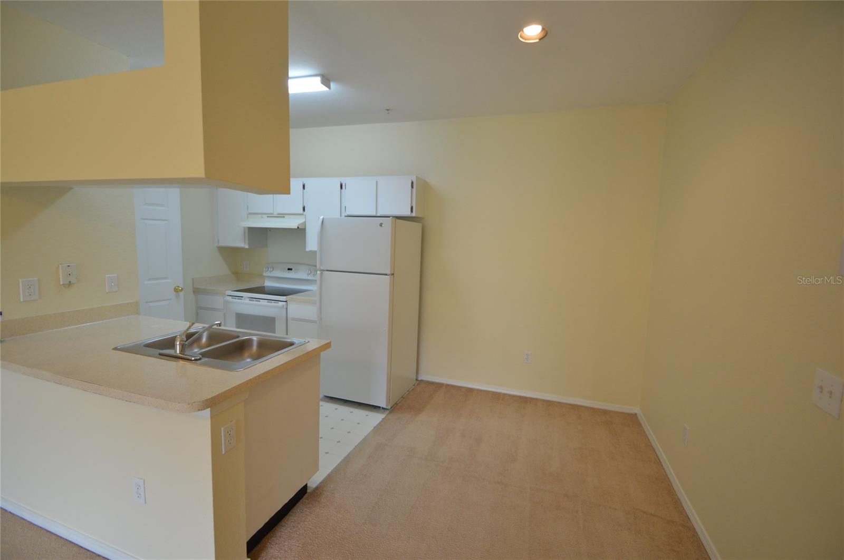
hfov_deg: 100.5
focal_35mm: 15
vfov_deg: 77.2
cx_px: 422
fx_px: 351
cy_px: 280
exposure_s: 1/60
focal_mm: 10
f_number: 4
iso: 400
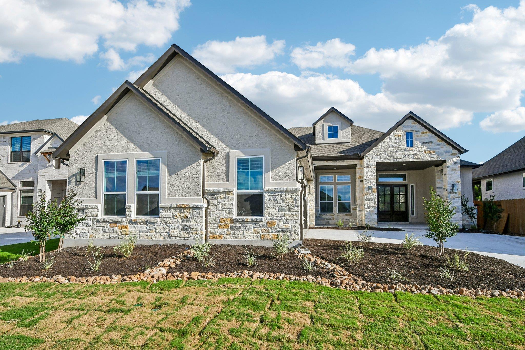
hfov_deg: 85.4
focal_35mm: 20
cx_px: 262
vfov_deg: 63.2
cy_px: 175
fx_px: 284
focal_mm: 13
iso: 400
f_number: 8
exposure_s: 1/1250
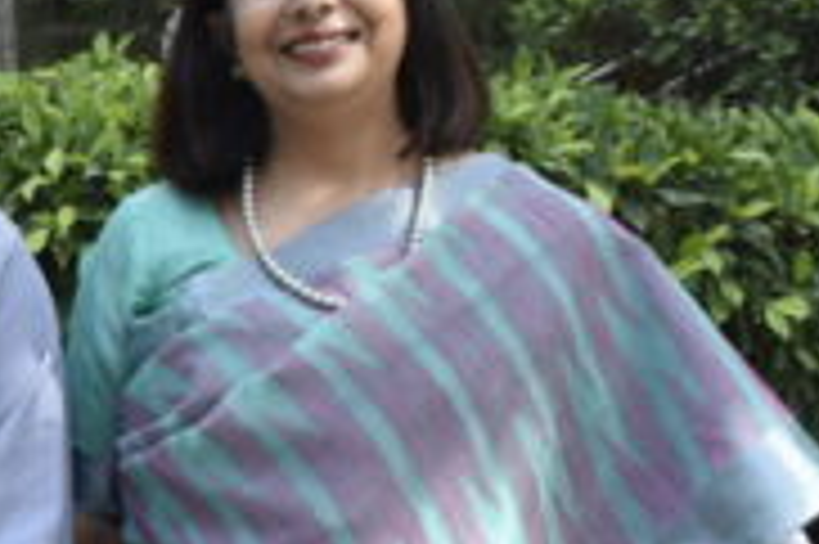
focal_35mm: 139
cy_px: 508
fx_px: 3159
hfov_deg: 13.5
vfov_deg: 9.8
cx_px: -585
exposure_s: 1/200
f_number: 7.1
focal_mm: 22
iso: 400
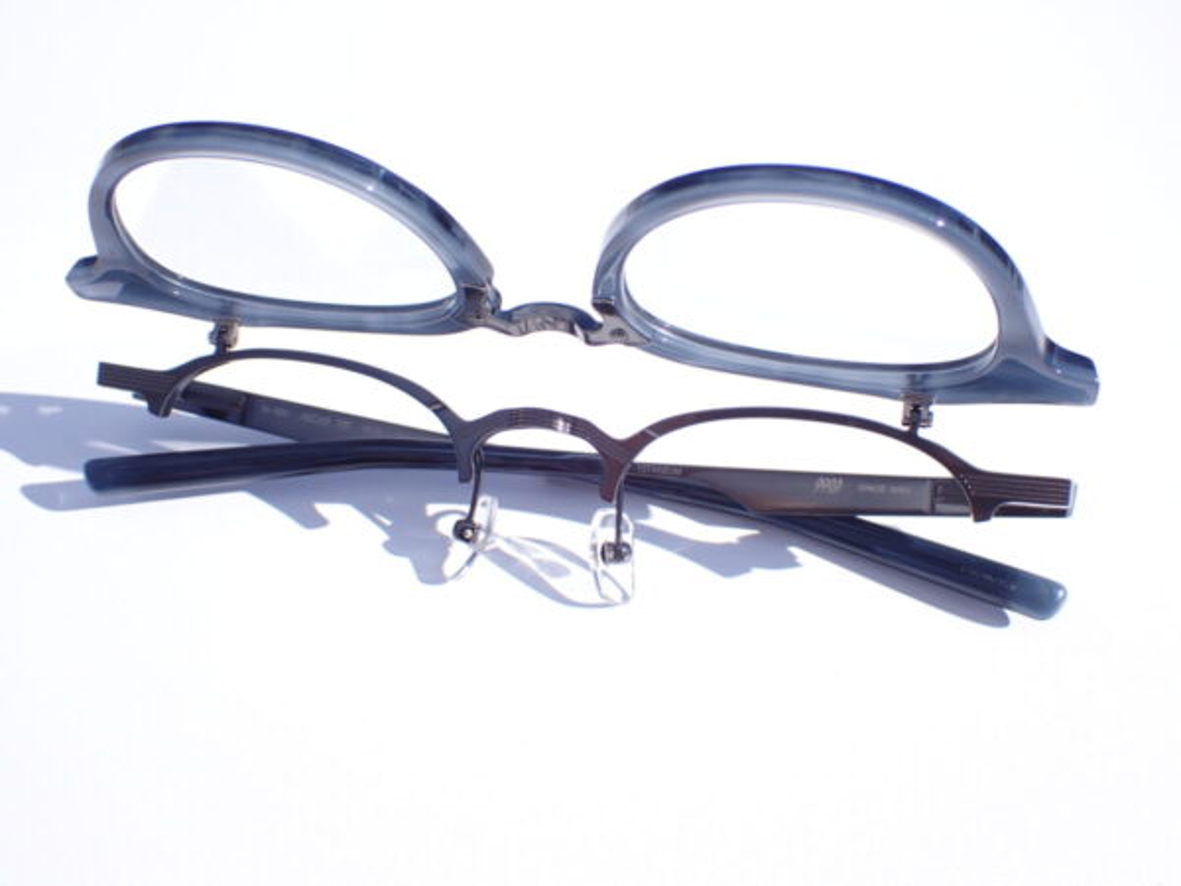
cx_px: 590
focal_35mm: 41
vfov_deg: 35.1
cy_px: 443
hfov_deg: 45.8
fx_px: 1399
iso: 100
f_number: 4
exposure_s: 1/800
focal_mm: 7.31
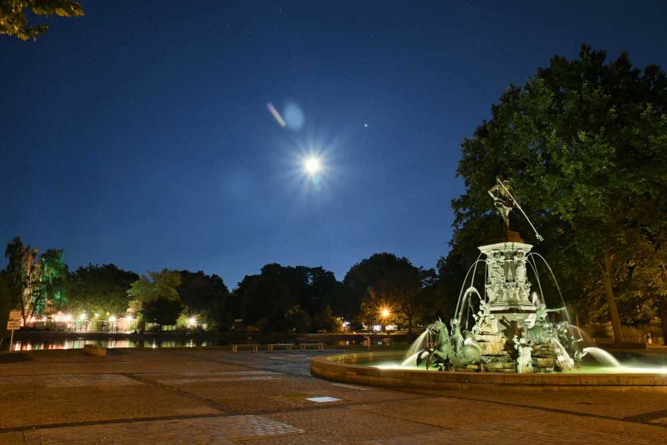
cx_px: 334
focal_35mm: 26
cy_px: 222
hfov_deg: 70.4
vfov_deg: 50.4
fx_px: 472
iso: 4000
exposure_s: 3
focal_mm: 17
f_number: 9
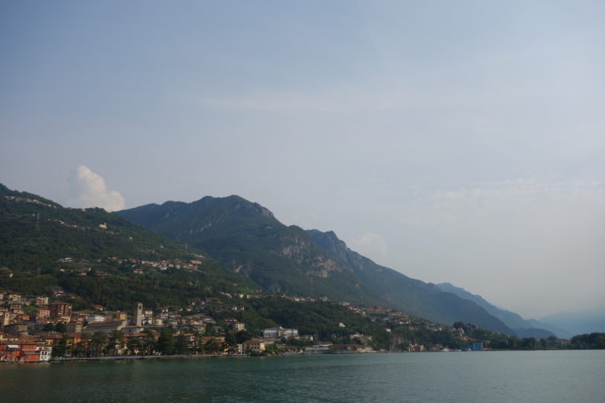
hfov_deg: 57.2
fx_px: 555
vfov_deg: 40.0
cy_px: 202
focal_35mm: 33
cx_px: 302
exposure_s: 1/640
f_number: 5.6
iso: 125
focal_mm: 12.18
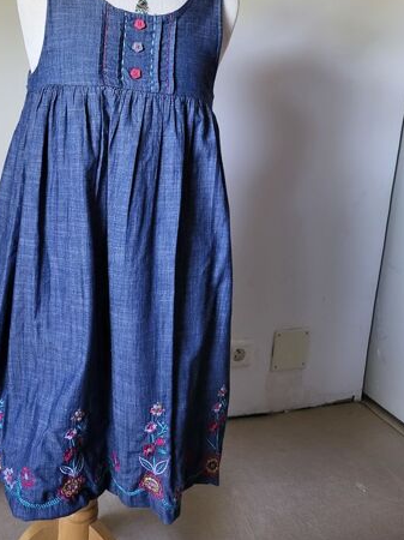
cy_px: 160
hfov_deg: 38.0
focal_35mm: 37
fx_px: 576
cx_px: 120
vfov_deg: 48.9
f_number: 1.8
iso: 250
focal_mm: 5.4
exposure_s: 1/50
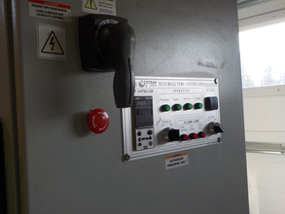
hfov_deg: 45.7
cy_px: 102
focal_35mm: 41
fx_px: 338
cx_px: 134
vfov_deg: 35.2
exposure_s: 1/200
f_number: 3.3
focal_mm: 4.1
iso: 125
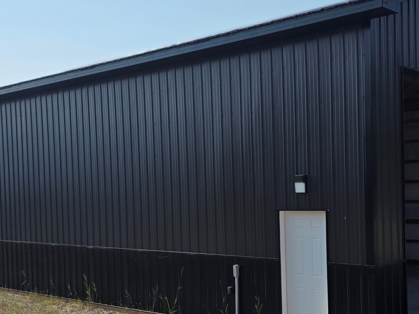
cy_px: 201
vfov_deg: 28.4
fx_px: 617
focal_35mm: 51
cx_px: 250
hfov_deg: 37.4
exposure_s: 1/7944
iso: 80
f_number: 1.7
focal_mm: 6.3
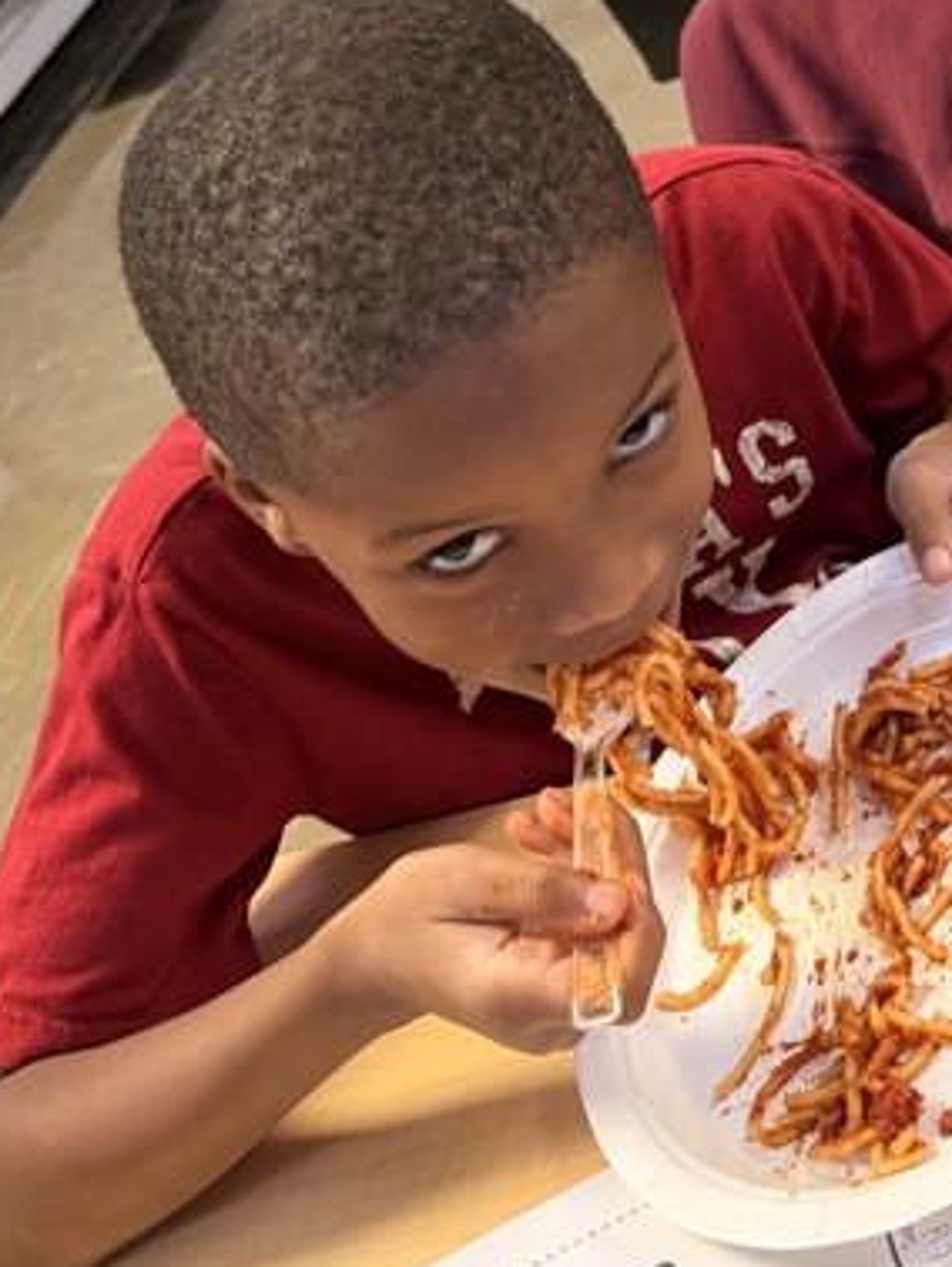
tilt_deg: -25.2
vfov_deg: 27.0
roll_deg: +30.9
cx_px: 975
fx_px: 2381
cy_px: -168
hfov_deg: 21.7
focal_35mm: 65
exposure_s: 1/60
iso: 160
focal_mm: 6.76
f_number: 1.78
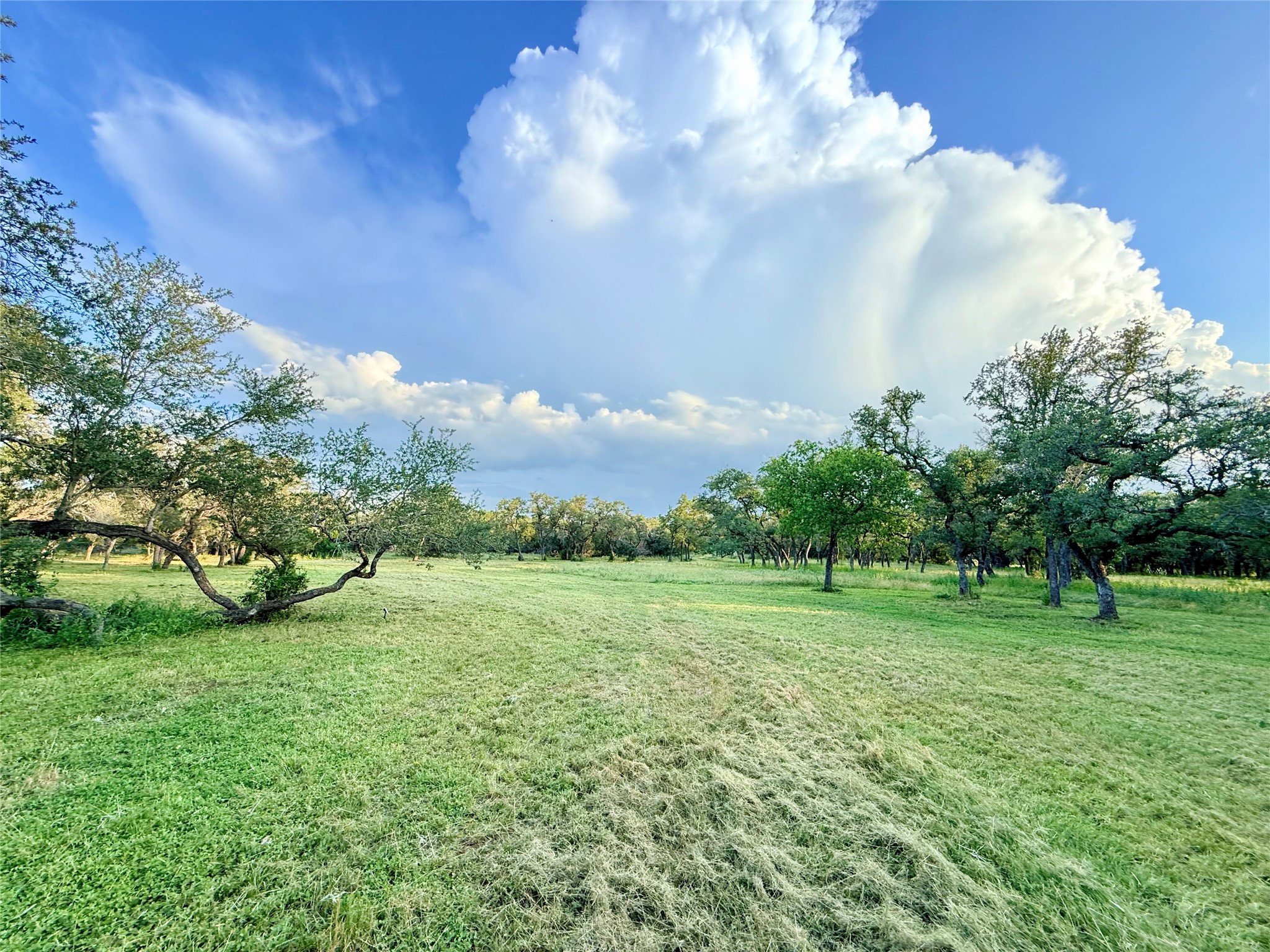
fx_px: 514
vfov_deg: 85.7
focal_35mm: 14
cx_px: 635
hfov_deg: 102.1
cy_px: 476
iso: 64
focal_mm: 2.22
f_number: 2.2
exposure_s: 1/200
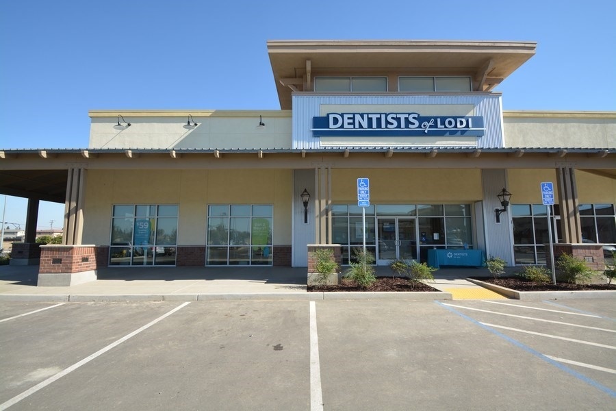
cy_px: 206
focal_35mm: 15
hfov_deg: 100.4
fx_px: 257
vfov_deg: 77.3
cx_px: 308
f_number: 8
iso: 100
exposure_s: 1/200
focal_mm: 10
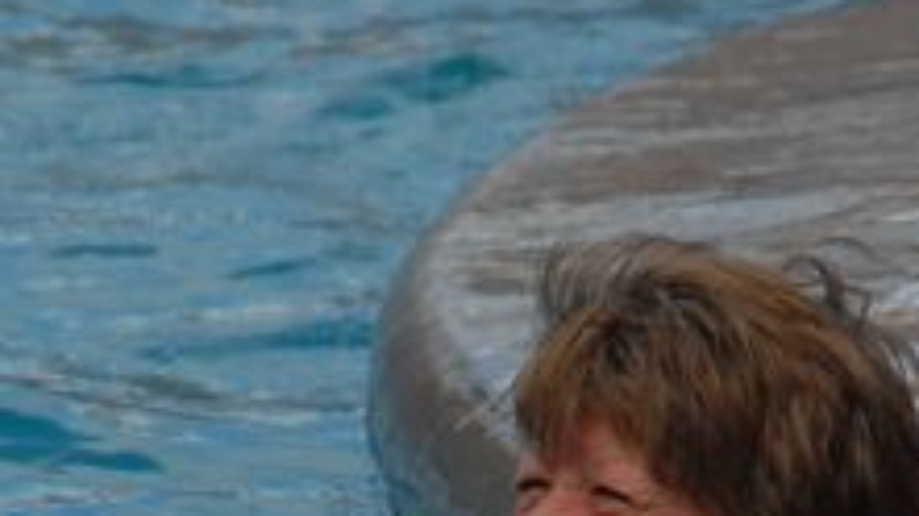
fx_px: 20847
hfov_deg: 2.5
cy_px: 811
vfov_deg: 1.4
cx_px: 233
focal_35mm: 856
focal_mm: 200
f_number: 11
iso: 200
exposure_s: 1/320
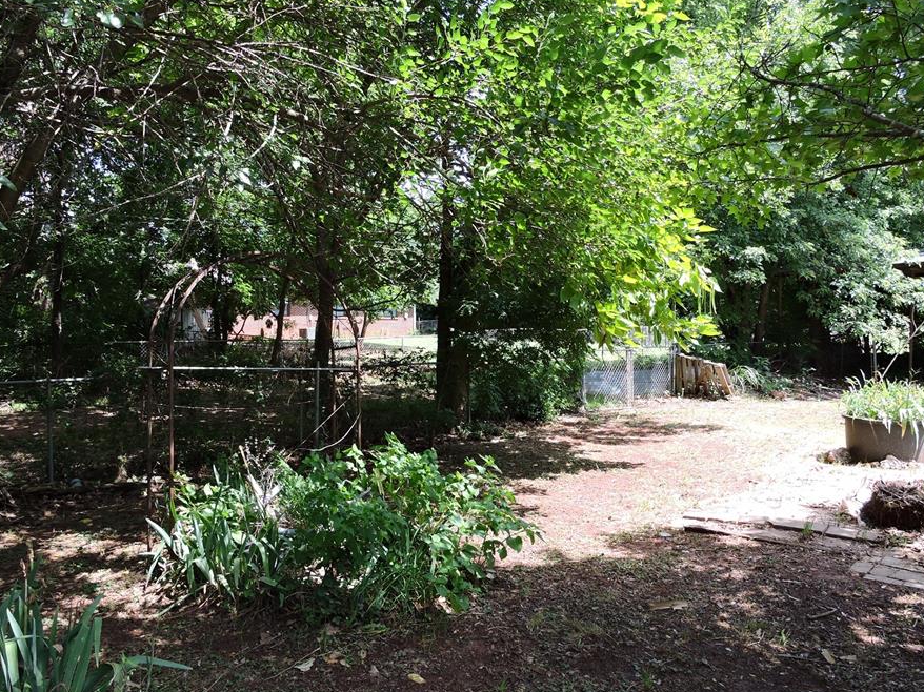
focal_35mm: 28
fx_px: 747
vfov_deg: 49.7
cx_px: 430
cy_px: 361
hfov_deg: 63.4
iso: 100
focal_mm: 4.3
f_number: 3.3
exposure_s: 1/200
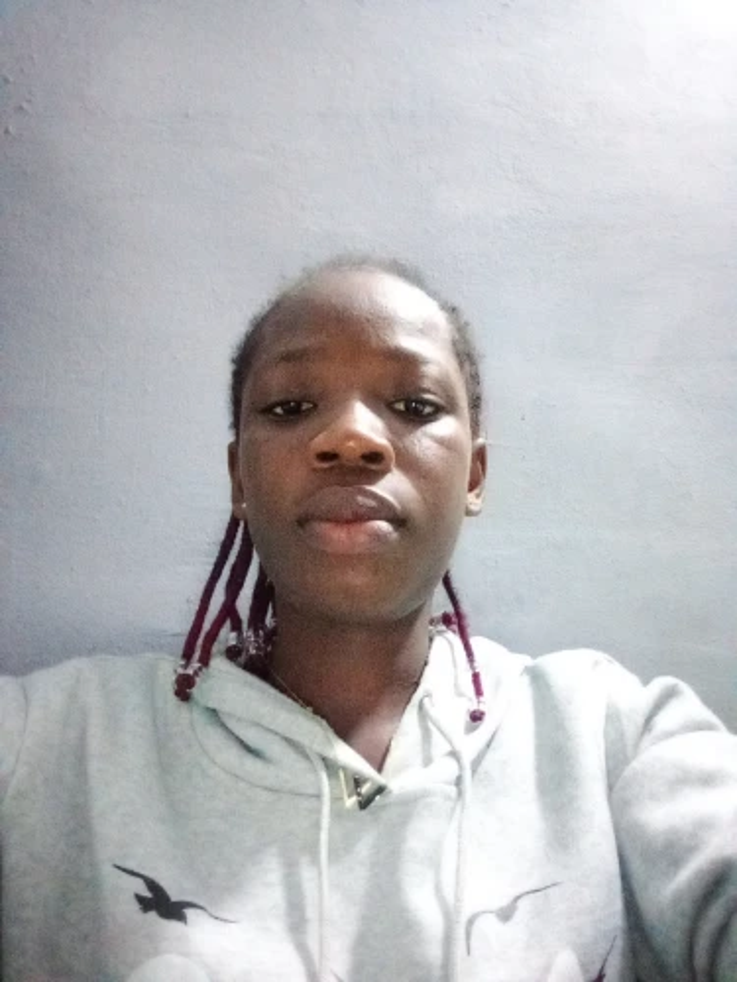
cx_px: 368
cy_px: 491
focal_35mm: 27
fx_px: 766
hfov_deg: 51.4
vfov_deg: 65.3
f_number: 2.2
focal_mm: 2.23
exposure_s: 1/10
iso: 2765
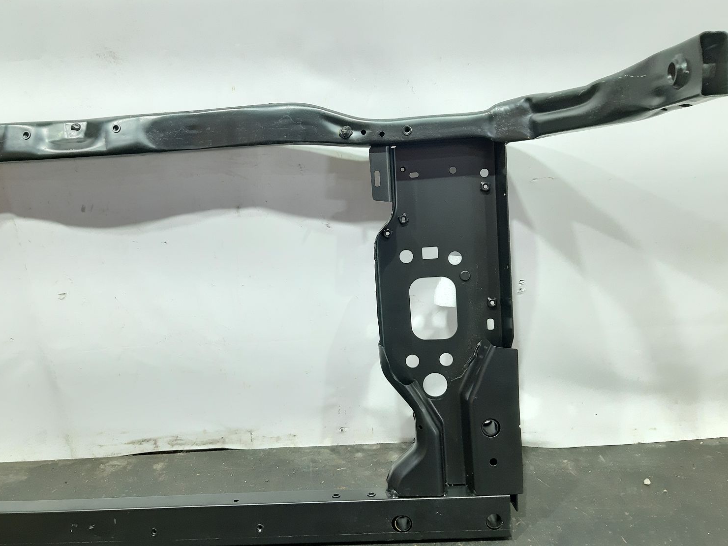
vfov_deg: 45.4
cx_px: 335
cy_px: 262
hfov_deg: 58.3
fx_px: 652
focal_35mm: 31
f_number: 1.7
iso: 400
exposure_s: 1/33
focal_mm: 3.93
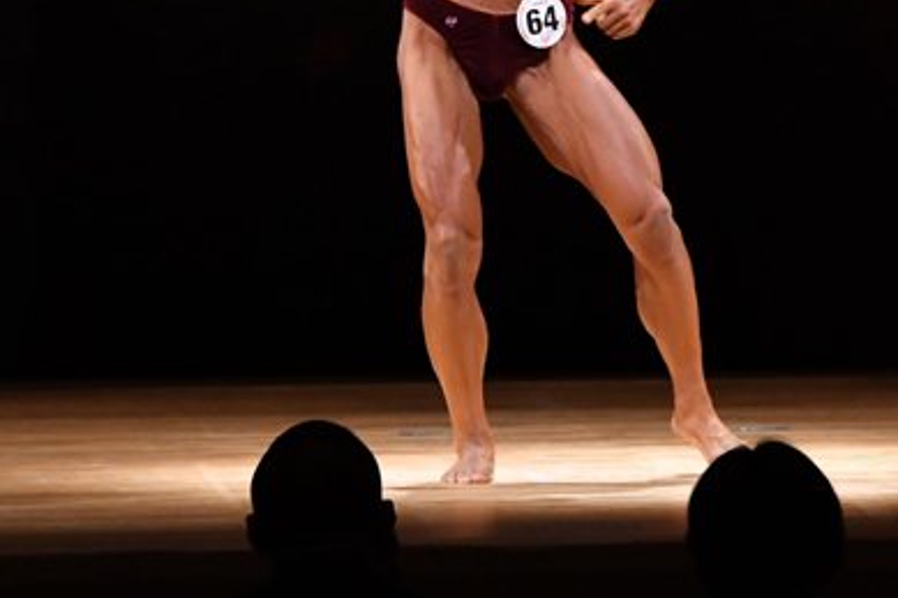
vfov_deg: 3.2
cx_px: 654
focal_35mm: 432
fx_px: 10771
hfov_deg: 4.8
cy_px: 16
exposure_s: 1/400
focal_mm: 145
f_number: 5.6
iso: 4000
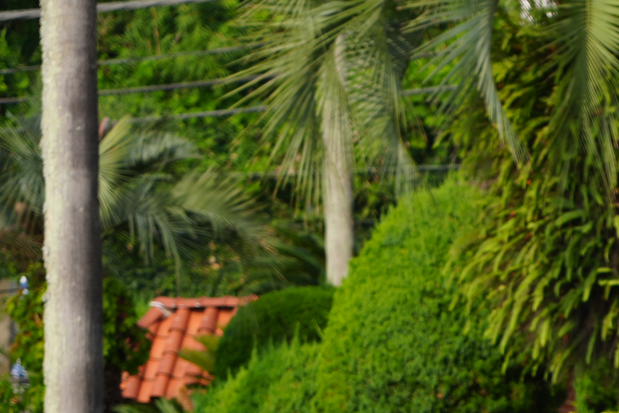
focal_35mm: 397
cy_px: 779
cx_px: 1074
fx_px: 6826
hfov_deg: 5.1
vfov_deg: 3.4
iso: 100
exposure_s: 1/160
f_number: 5
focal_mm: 105
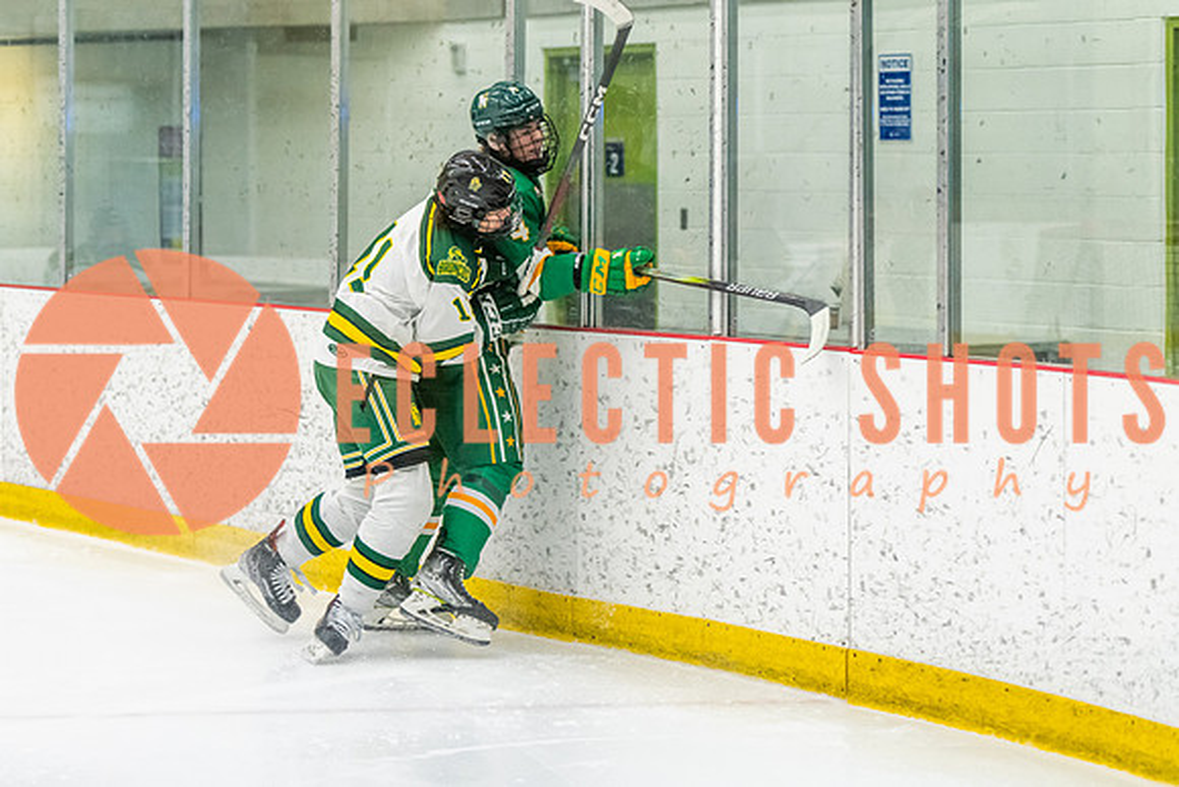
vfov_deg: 12.2
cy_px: 362
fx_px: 3689
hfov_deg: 18.1
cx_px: 502
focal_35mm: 113
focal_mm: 90
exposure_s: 1/800
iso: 3200
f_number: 2.8
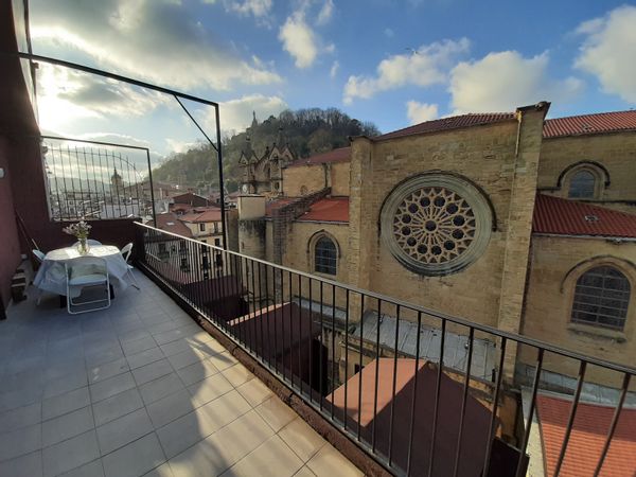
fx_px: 239
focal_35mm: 13
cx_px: 318
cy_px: 238
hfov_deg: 106.2
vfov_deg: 89.9
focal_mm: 1.42
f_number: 2.2
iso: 40
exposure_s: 1/709
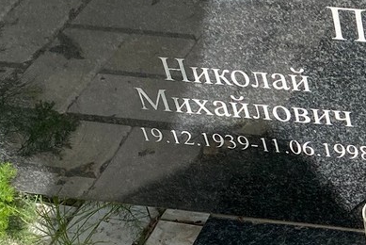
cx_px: 532
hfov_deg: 18.3
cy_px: 153
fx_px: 1017
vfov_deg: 13.7
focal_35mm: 100
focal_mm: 4.25
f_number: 1.8
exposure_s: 1/2688
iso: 32
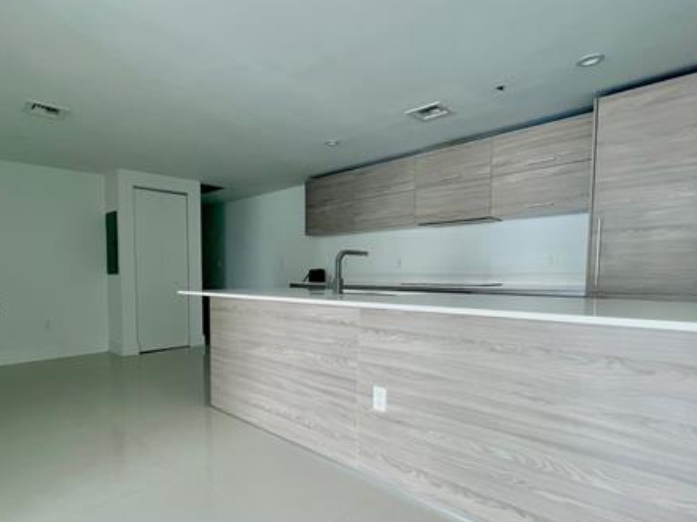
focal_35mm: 19
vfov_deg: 68.2
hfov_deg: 83.9
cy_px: 304
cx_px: 286
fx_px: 382
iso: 160
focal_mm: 1.57
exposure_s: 1/99
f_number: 1.8
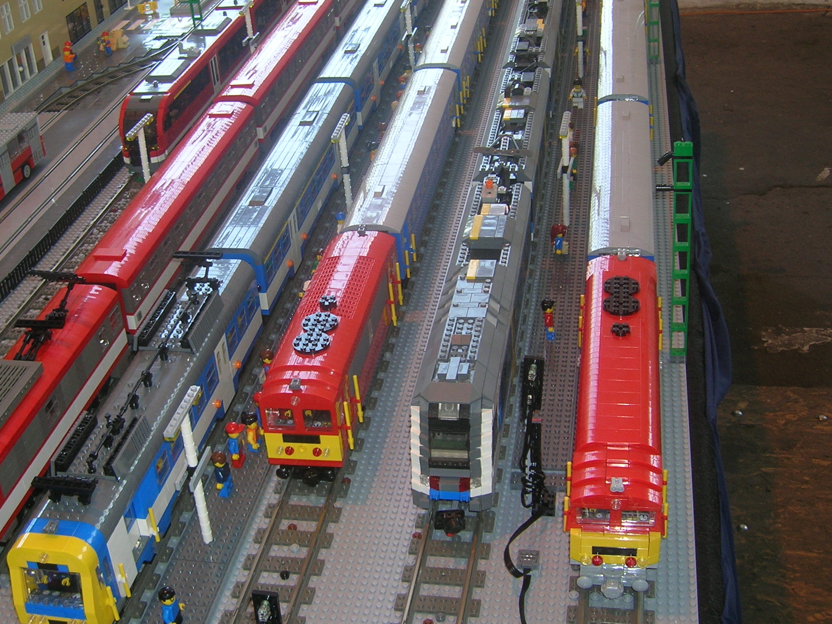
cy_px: 283
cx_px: 362
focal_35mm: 47
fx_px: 1130
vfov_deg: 30.9
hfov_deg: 40.4
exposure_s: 1/30
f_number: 2.9
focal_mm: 5.7
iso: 50
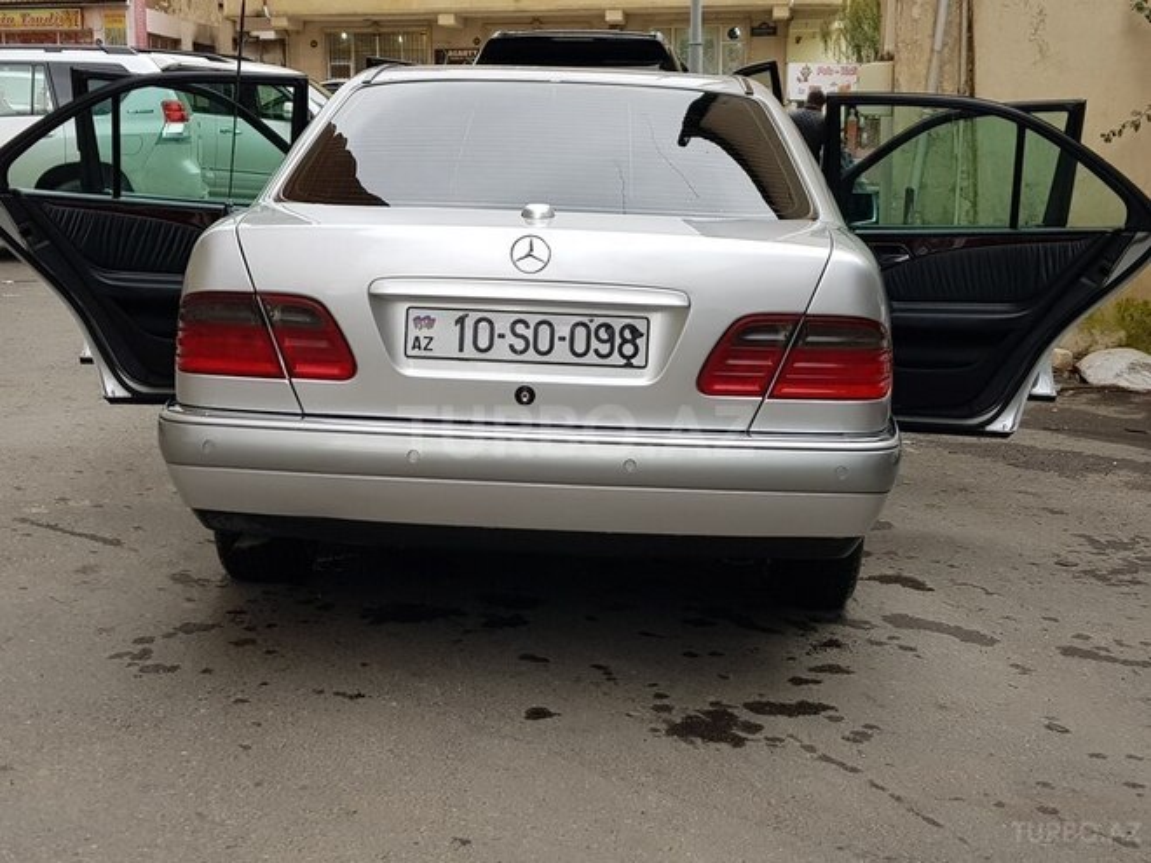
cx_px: 576
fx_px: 865
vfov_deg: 53.1
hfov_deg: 67.3
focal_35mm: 26
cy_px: 432
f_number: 1.7
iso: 40
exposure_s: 1/106
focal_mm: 4.2
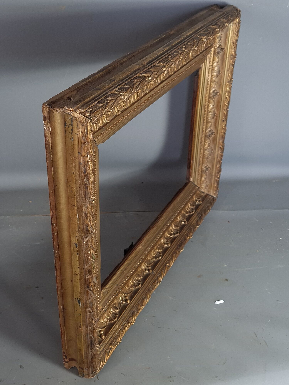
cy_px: 192
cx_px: 144
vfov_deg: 67.3
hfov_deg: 53.1
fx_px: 289
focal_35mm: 26
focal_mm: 5.4
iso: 64
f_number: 1.8
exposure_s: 1/50
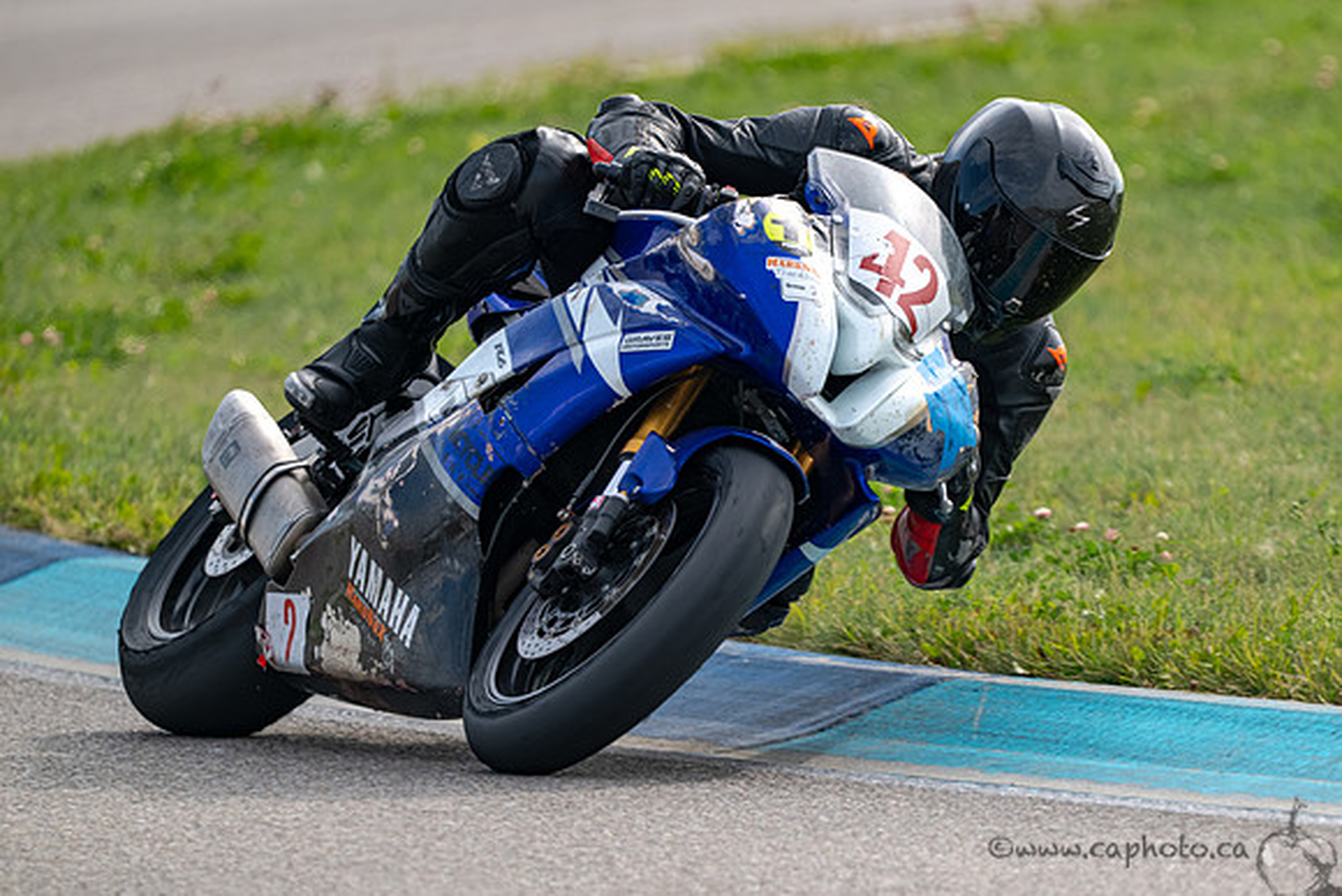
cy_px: 538
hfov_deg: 2.9
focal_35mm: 721
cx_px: 806
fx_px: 26880
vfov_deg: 1.9
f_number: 6.3
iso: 450
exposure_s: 1/1250
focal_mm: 600
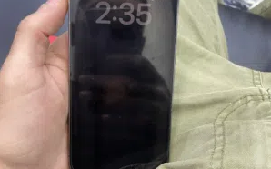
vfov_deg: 34.3
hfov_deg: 52.8
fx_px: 273
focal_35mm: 37
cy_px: 67
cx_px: 136
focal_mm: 4.2
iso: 64
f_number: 1.6
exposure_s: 1/50
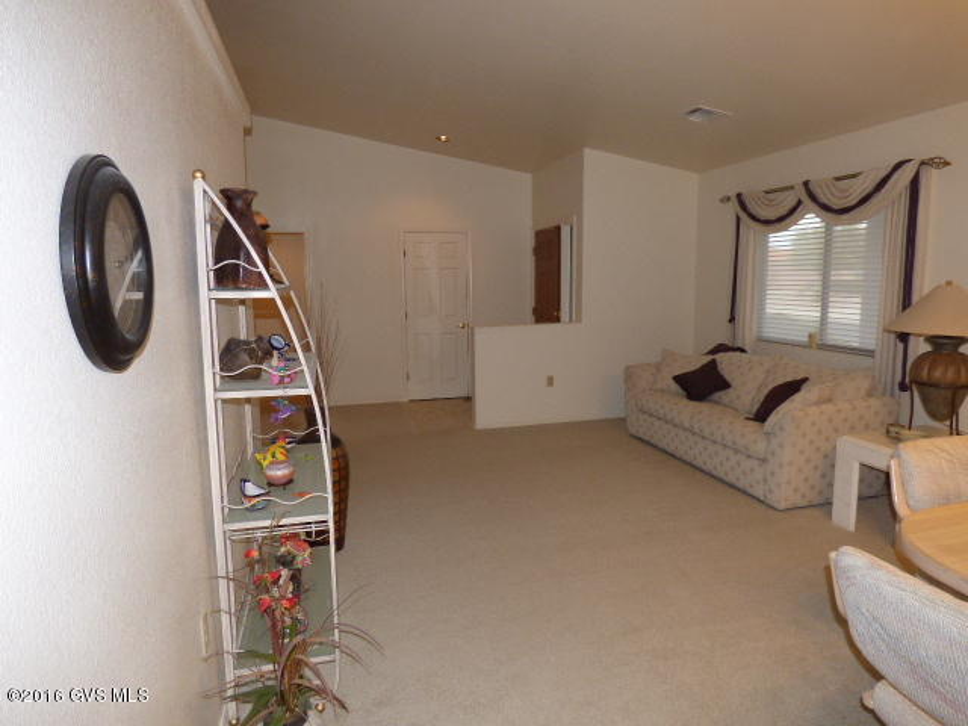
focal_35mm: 22
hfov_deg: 76.4
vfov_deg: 61.1
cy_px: 363
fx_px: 615
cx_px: 484
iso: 200
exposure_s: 1/60
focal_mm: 3.78
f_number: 2.9
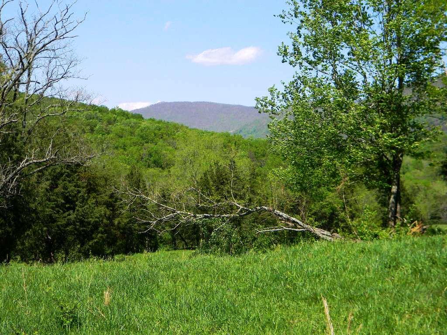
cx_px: 224
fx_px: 865
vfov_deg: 21.9
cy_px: 168
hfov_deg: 29.0
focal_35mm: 67
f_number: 4.3
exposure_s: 1/597
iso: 80
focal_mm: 12.2
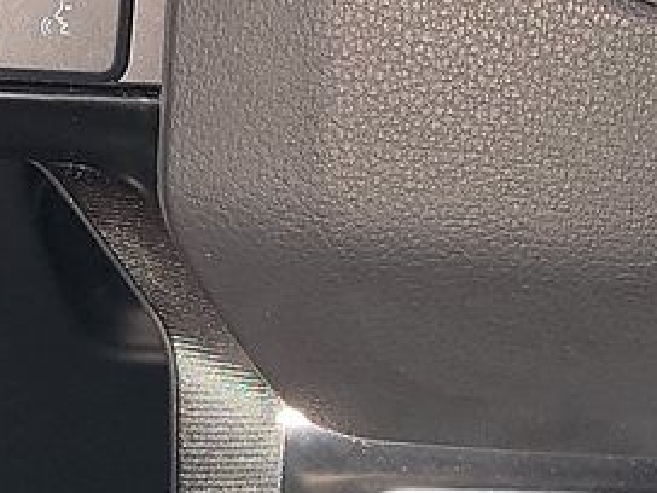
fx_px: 2676
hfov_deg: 13.8
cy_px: -63
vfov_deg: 10.4
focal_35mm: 141
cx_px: 628
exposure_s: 1/39
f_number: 1.8
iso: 295
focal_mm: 6.7
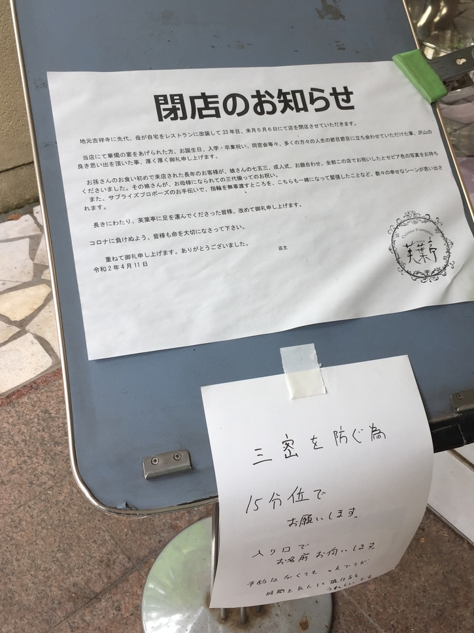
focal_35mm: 36
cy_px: 292
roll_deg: -4.7
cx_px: 275
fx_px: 657
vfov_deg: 51.3
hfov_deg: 39.5
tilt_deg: -38.1
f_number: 2.2
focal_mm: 4.15
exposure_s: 1/120
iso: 32
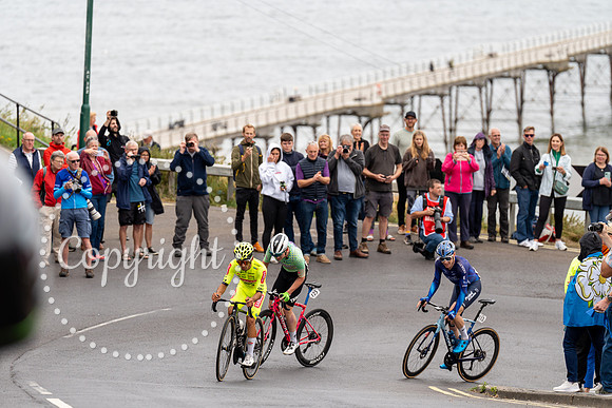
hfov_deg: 10.3
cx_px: 306
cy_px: 204
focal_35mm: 200
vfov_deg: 6.9
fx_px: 3401
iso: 320
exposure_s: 1/1000
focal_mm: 200
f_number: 3.5
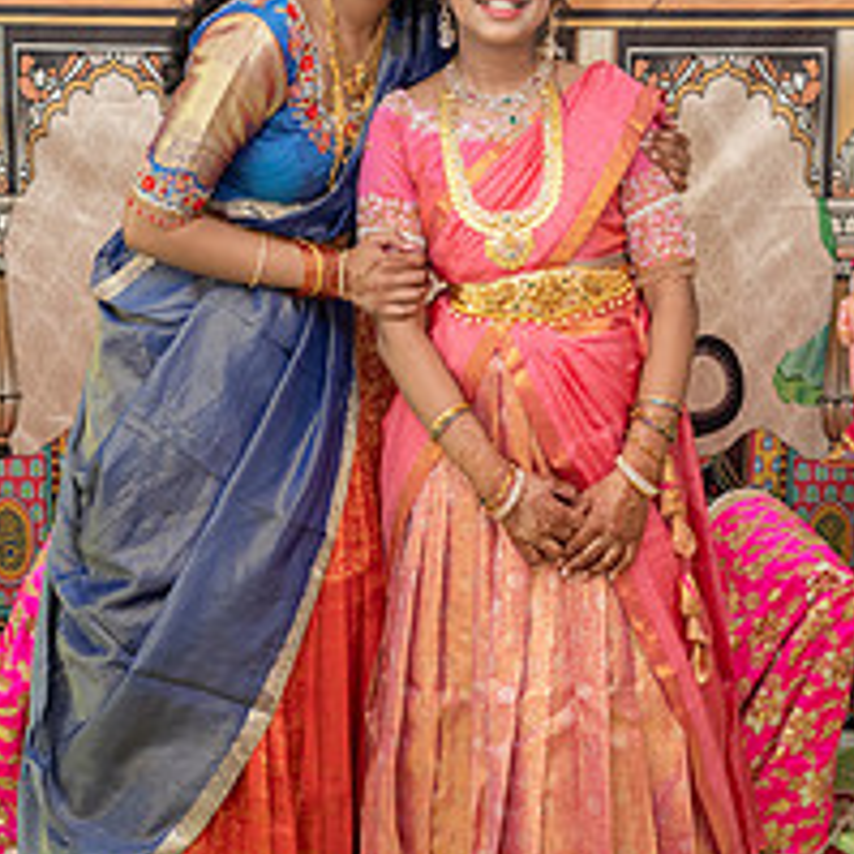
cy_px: 305
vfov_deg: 24.2
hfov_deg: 24.3
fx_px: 1982
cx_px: 438
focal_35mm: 71
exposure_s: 1/160
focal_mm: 37
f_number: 4
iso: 800
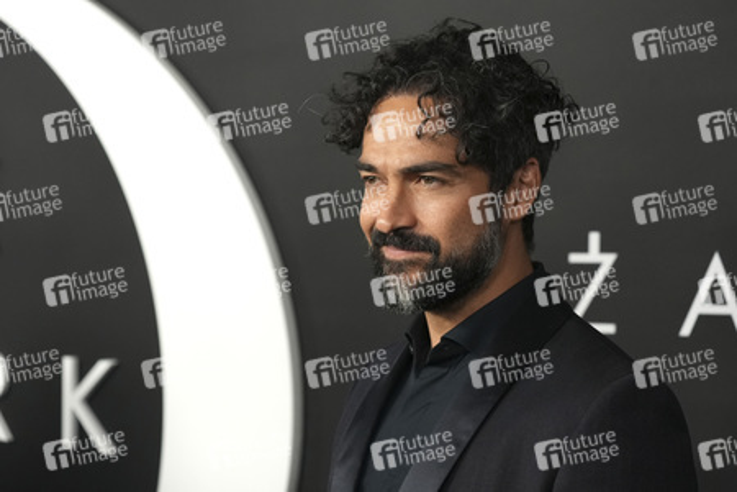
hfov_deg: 20.4
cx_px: 368
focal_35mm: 100
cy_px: 246
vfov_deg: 13.7
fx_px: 2047
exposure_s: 1/320
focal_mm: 100
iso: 6400
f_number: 5.6
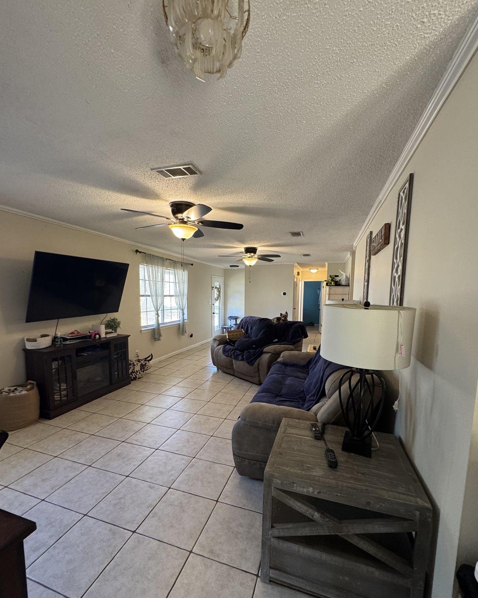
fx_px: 265
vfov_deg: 96.6
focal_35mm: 15
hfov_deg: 84.0
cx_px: 239
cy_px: 324
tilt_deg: -7.1
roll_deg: -0.3
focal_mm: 2.22
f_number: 2.2
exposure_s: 1/60
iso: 250
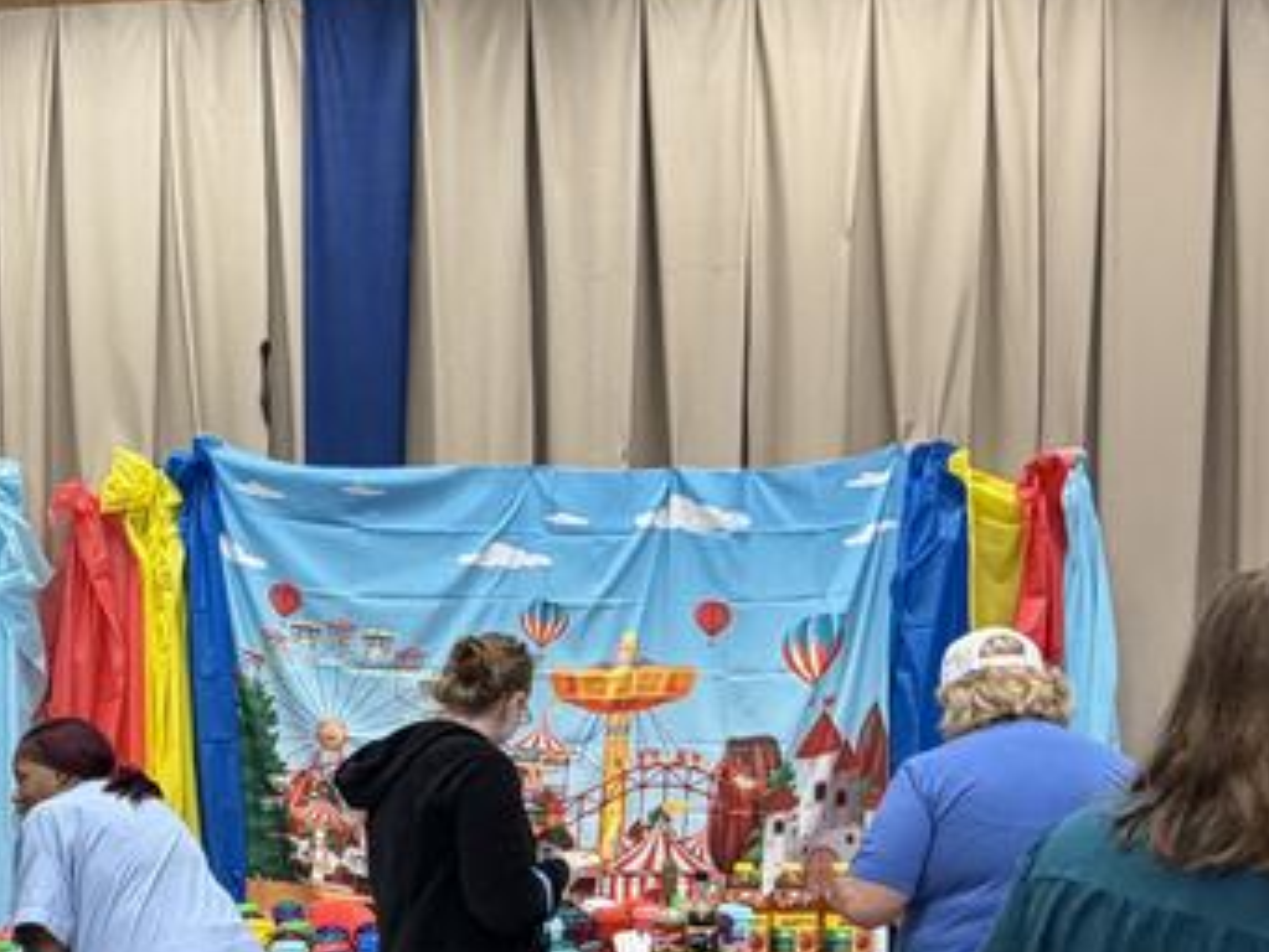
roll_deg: +1.0
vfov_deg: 33.6
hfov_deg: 42.5
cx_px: 231
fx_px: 1540
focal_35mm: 42
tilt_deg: -4.1
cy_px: 733
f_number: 2.2
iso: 200
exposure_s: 1/120
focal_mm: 2.22
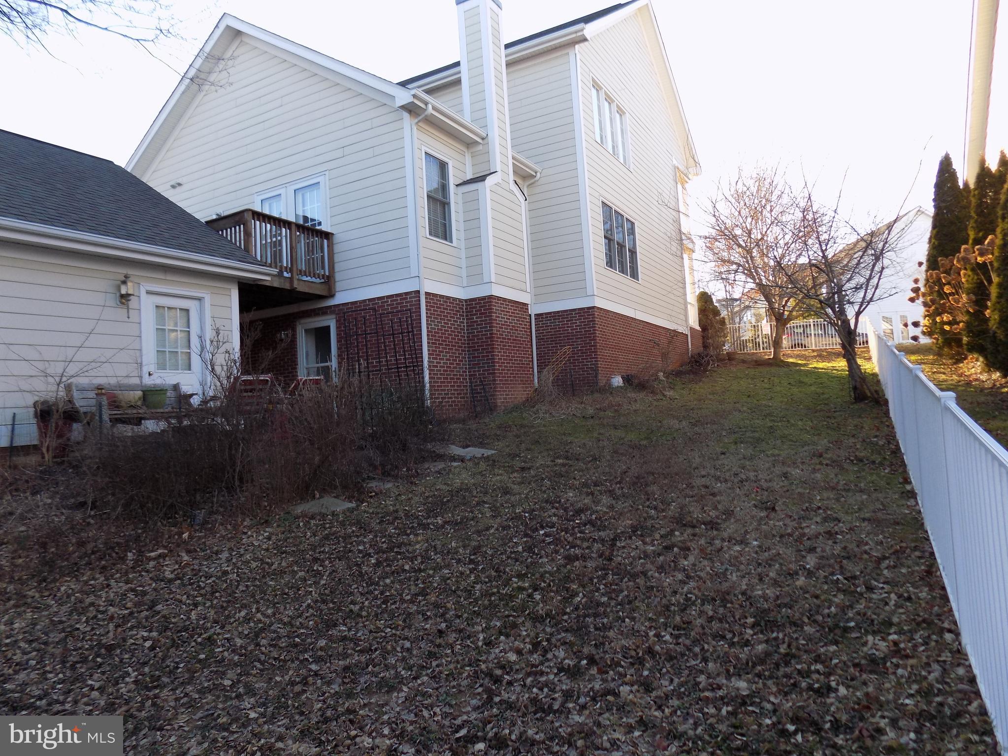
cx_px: 504
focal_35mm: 23
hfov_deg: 73.9
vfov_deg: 58.9
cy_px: 378
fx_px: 670
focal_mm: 4
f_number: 3.1
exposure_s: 1/125
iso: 80
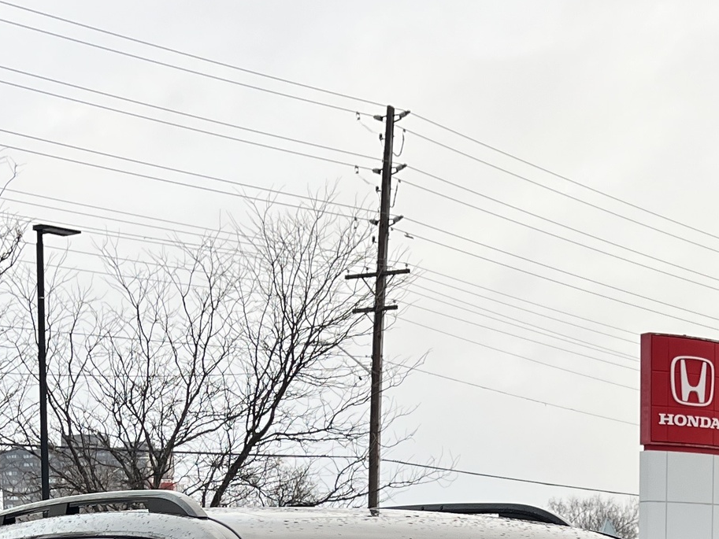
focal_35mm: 82
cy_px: 843
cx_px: 517
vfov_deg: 16.2
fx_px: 1703
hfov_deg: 23.6
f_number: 1.6
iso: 50
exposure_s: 1/943
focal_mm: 5.1
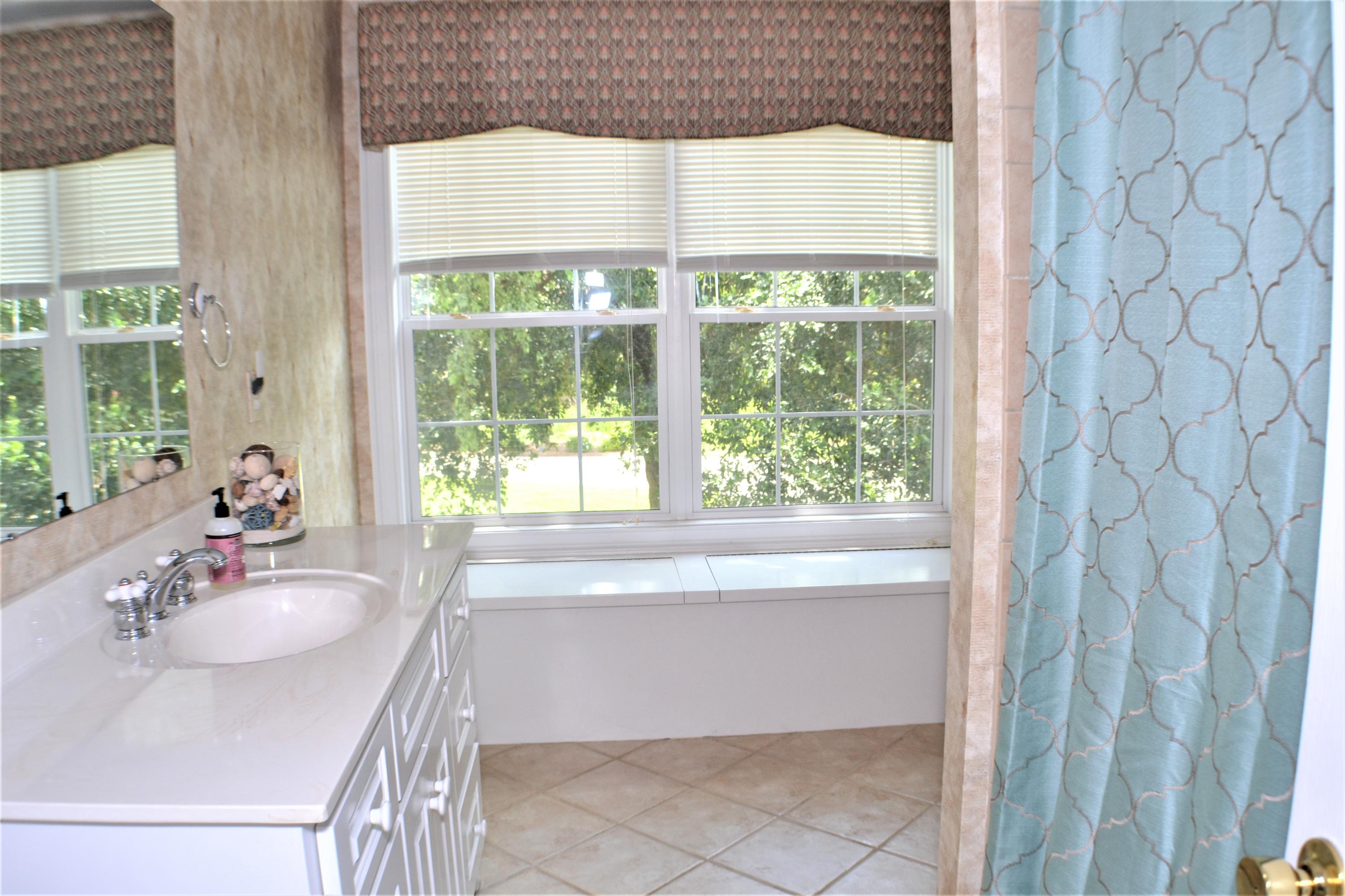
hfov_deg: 53.1
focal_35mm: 36
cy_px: 448
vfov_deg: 36.9
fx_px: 1345
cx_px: 672
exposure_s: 1/100
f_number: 5
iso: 400
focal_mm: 24
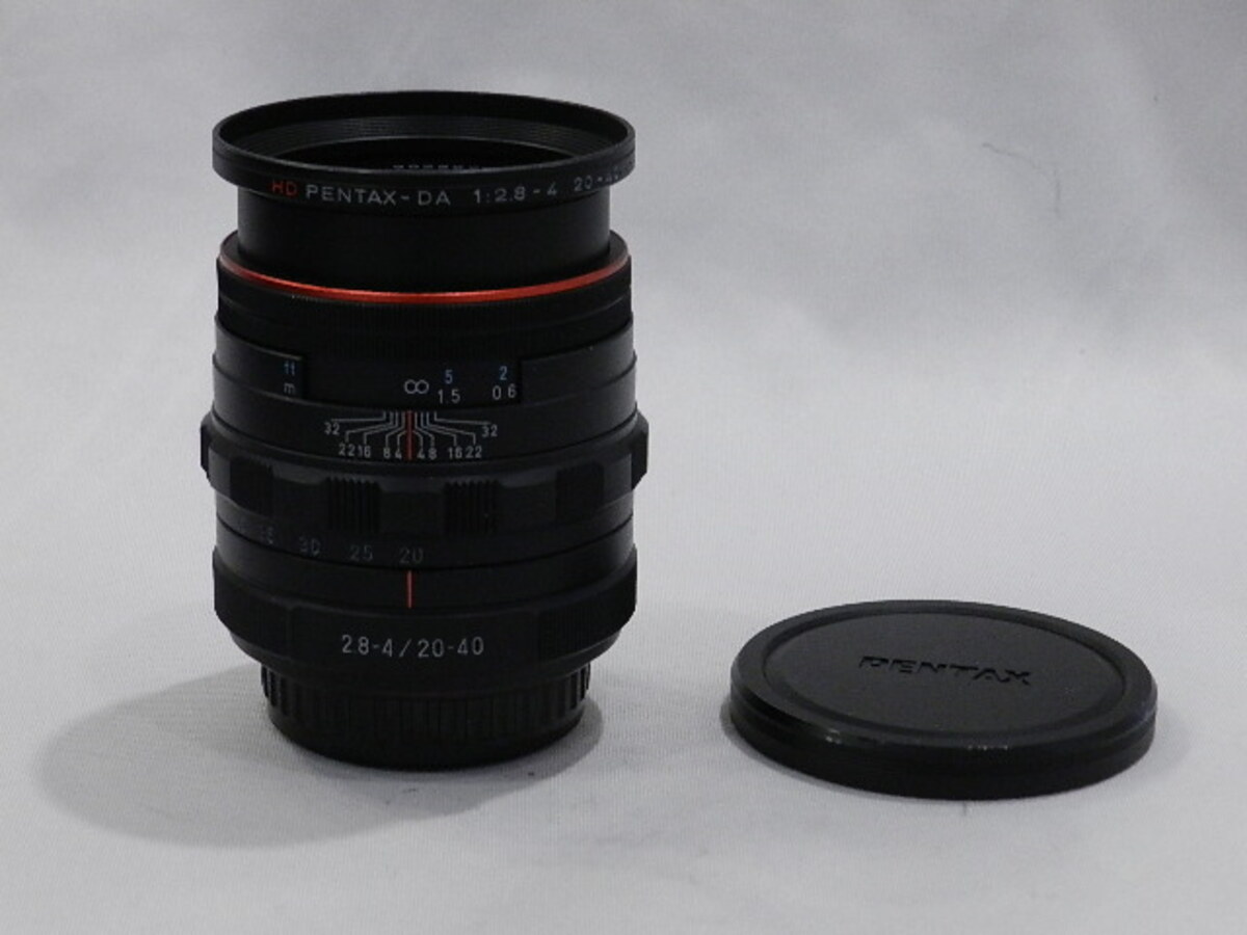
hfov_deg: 23.3
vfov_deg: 17.6
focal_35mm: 84
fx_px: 3026
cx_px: 624
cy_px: 468
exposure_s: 1/100
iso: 800
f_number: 4.4
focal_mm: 14.9
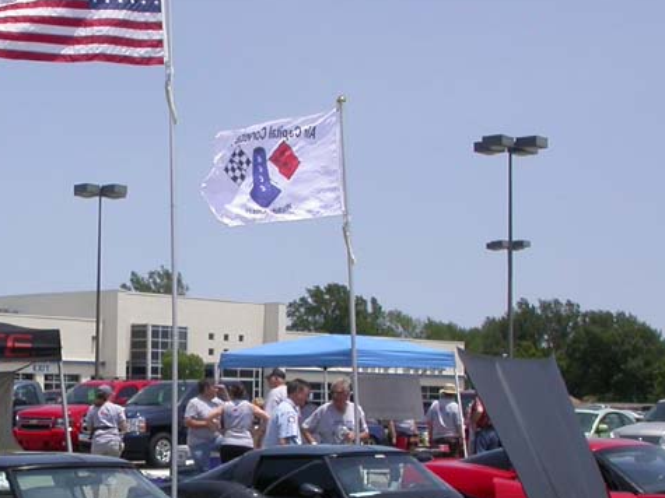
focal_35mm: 82
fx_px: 1575
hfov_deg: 23.3
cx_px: 74
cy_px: 348
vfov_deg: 17.9
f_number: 7.5
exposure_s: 1/437
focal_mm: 7.85
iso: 100
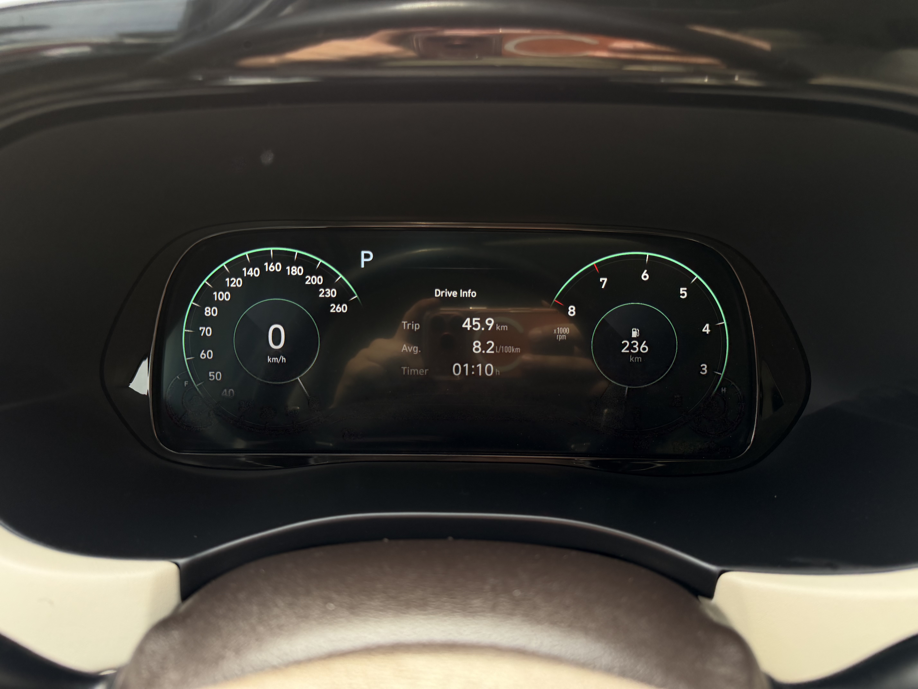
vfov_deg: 56.8
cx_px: 459
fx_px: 636
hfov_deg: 71.6
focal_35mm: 24
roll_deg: -1.7
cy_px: 344
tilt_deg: -23.3
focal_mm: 6.76
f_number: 1.78
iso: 160
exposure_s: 1/221
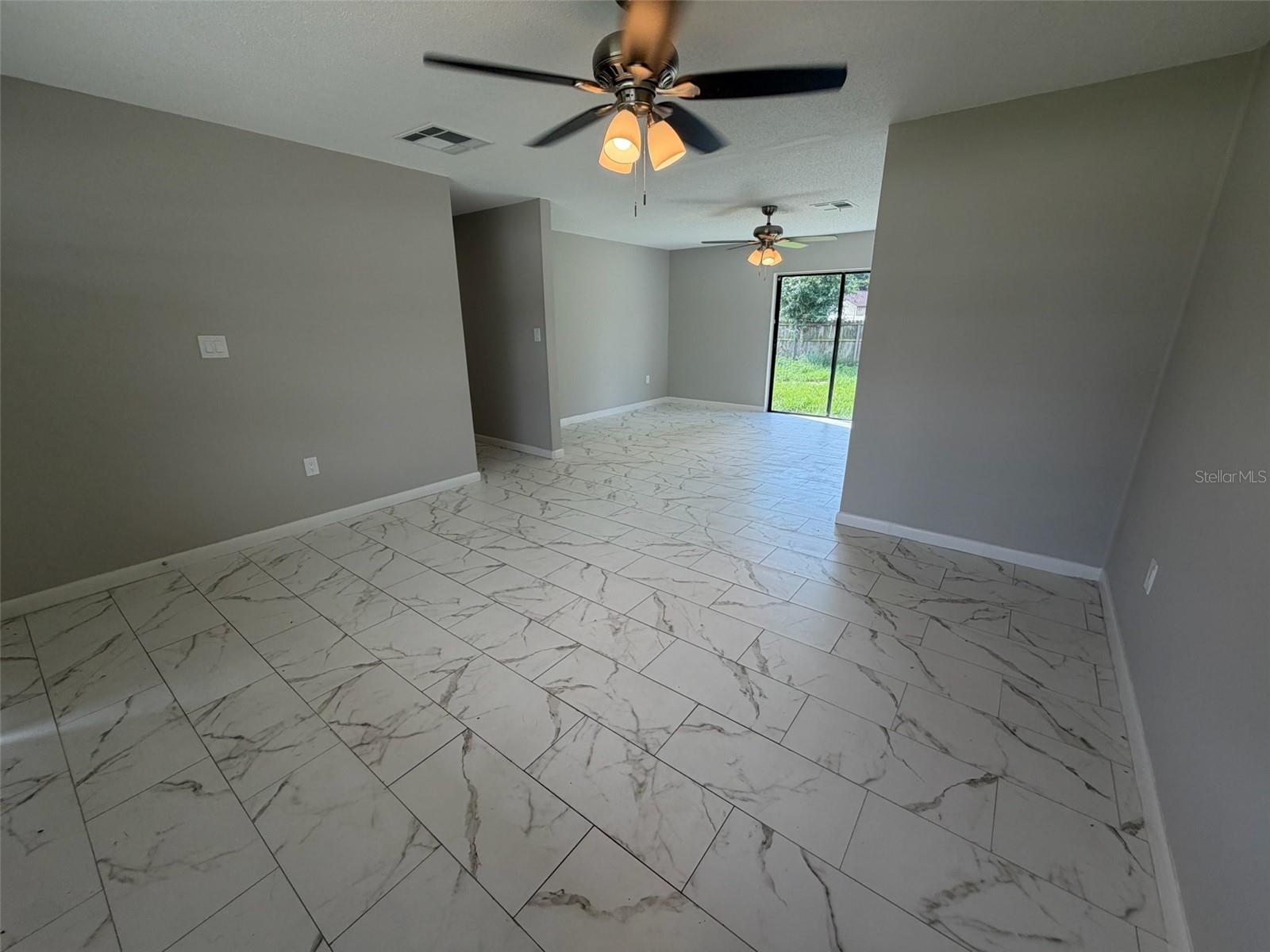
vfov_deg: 85.7
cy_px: 476
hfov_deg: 102.1
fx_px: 514
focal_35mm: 14
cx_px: 635
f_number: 2.2
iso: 64
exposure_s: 1/120
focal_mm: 2.22
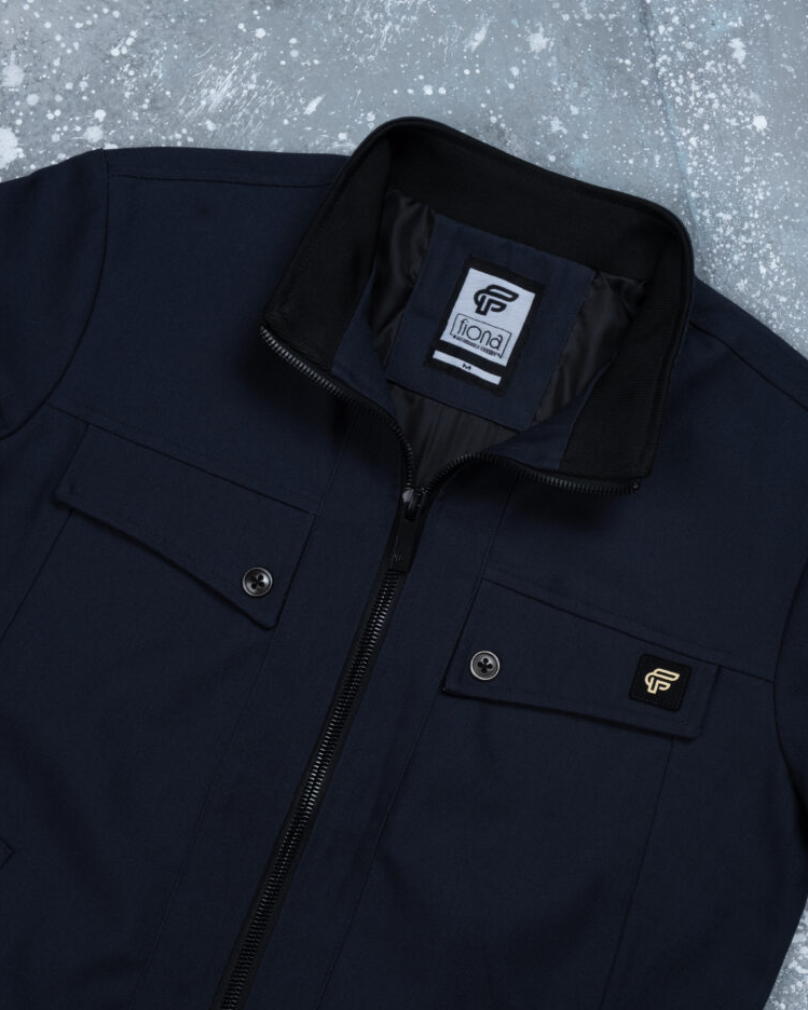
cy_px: 608
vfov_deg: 29.5
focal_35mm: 64
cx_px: 399
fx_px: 1913
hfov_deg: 23.9
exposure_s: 1/100
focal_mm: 37.4
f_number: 11
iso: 400
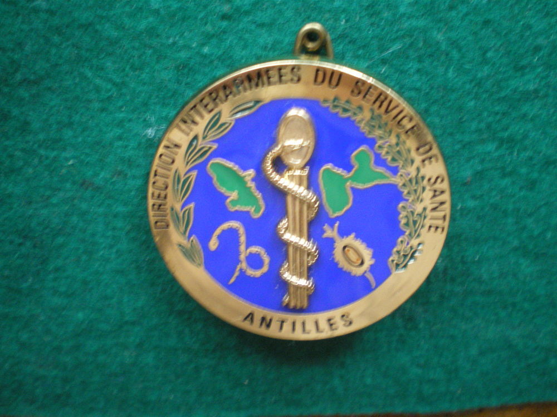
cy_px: 208
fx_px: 611
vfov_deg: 37.7
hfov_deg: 49.0
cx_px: 278
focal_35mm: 38
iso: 400
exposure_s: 1/15
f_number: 3.1
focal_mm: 6.3
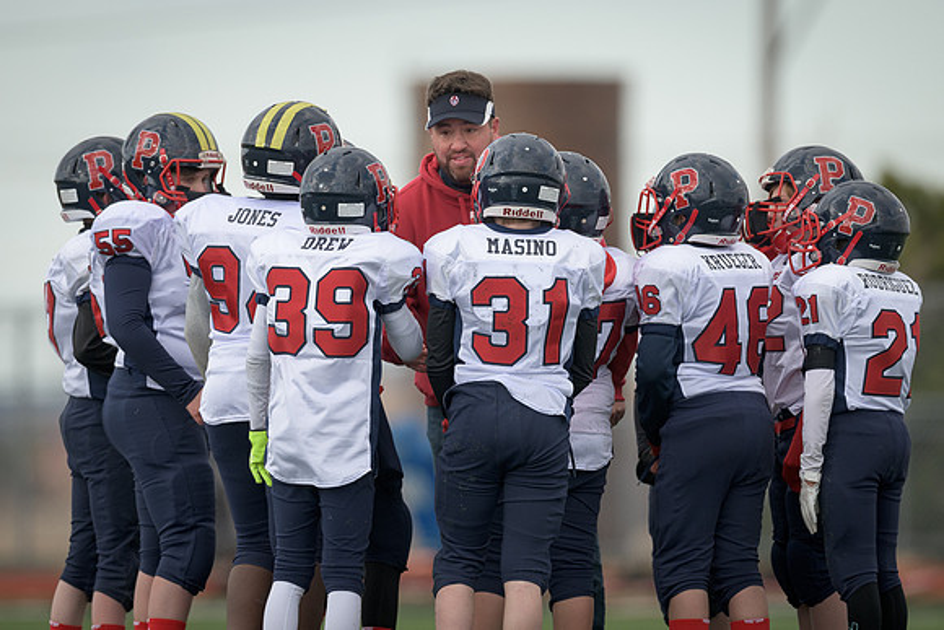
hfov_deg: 3.1
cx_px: 453
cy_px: 330
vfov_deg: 2.1
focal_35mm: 671
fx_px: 17601
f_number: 4
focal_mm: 500
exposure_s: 1/2000
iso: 500
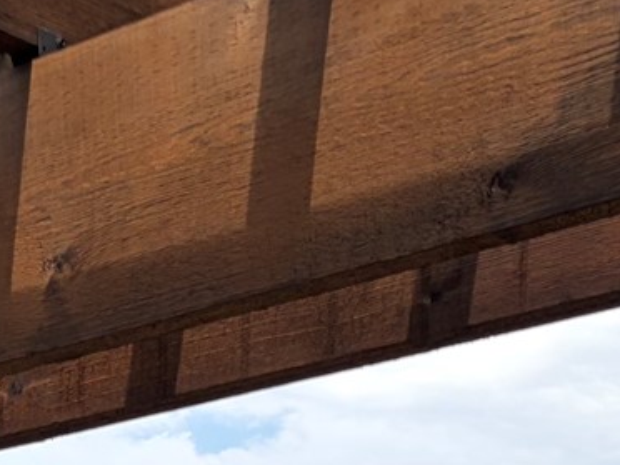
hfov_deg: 13.8
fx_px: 2561
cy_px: 1158
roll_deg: +0.7
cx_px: 462
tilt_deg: +0.0
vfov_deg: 9.2
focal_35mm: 143
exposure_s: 1/2208
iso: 50
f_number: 1.6
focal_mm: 5.96
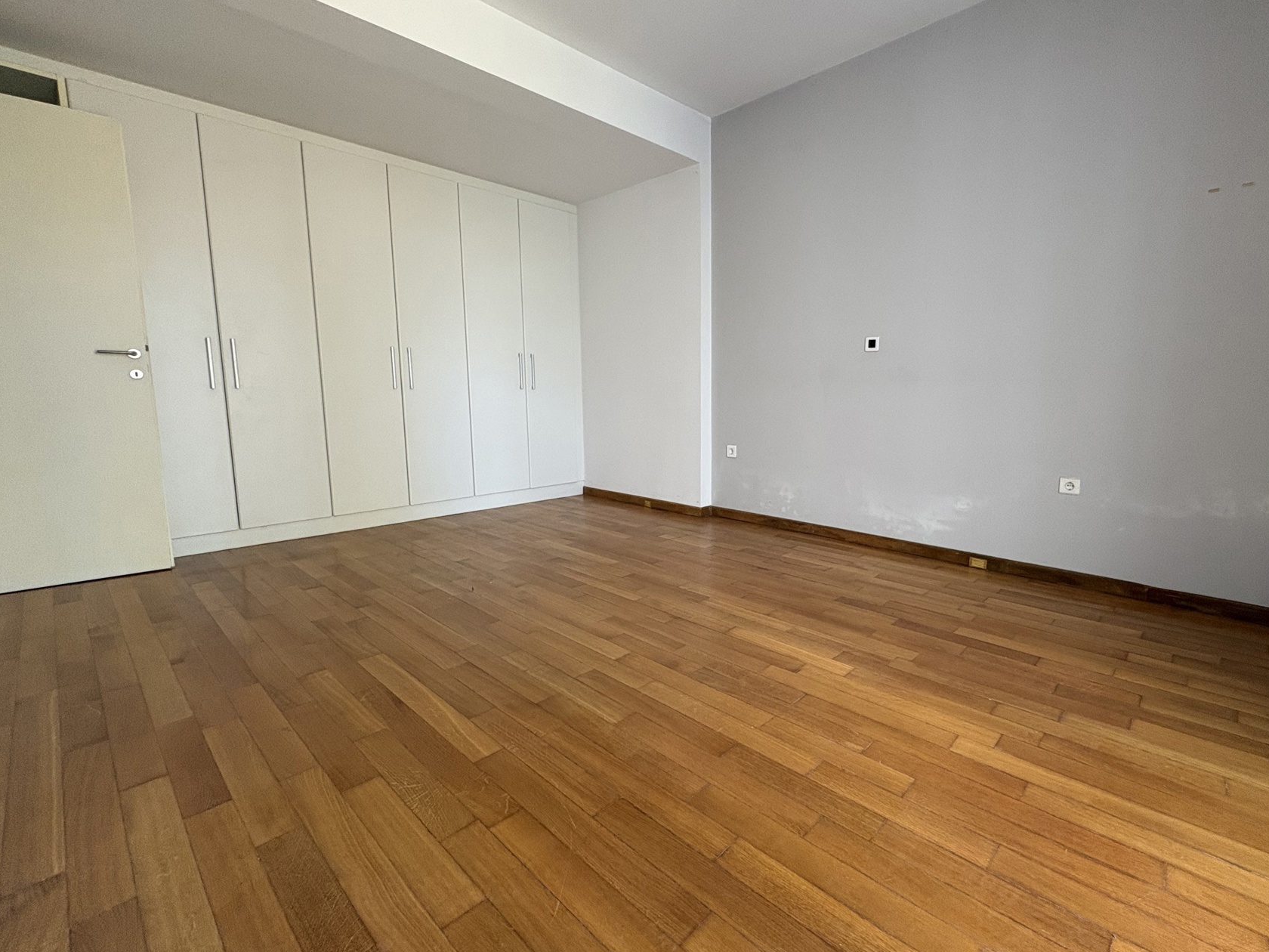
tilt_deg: -7.4
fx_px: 587
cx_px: 722
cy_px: 459
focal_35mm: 16
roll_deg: +0.3
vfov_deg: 78.1
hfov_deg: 93.9
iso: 200
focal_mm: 2.22
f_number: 2.2
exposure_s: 1/99
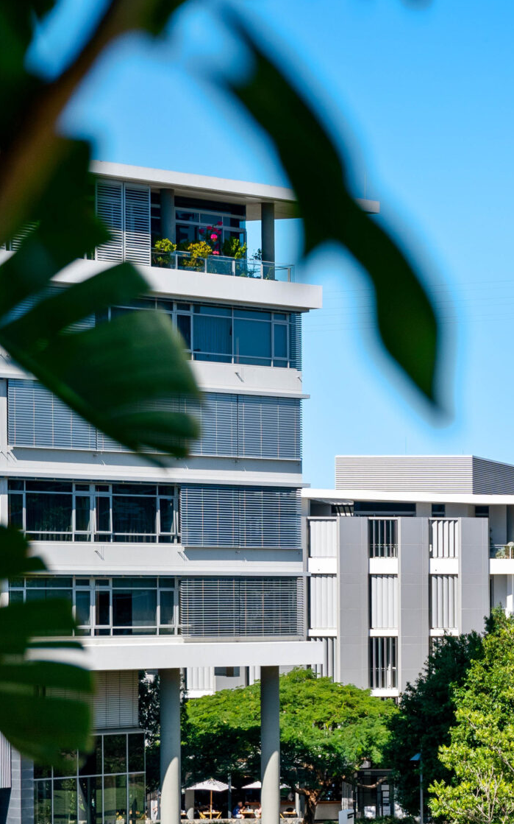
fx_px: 2825
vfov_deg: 16.5
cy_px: 601
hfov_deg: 10.0
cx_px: 811
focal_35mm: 126
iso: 100
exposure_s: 1/2000
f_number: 3.5
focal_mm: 54
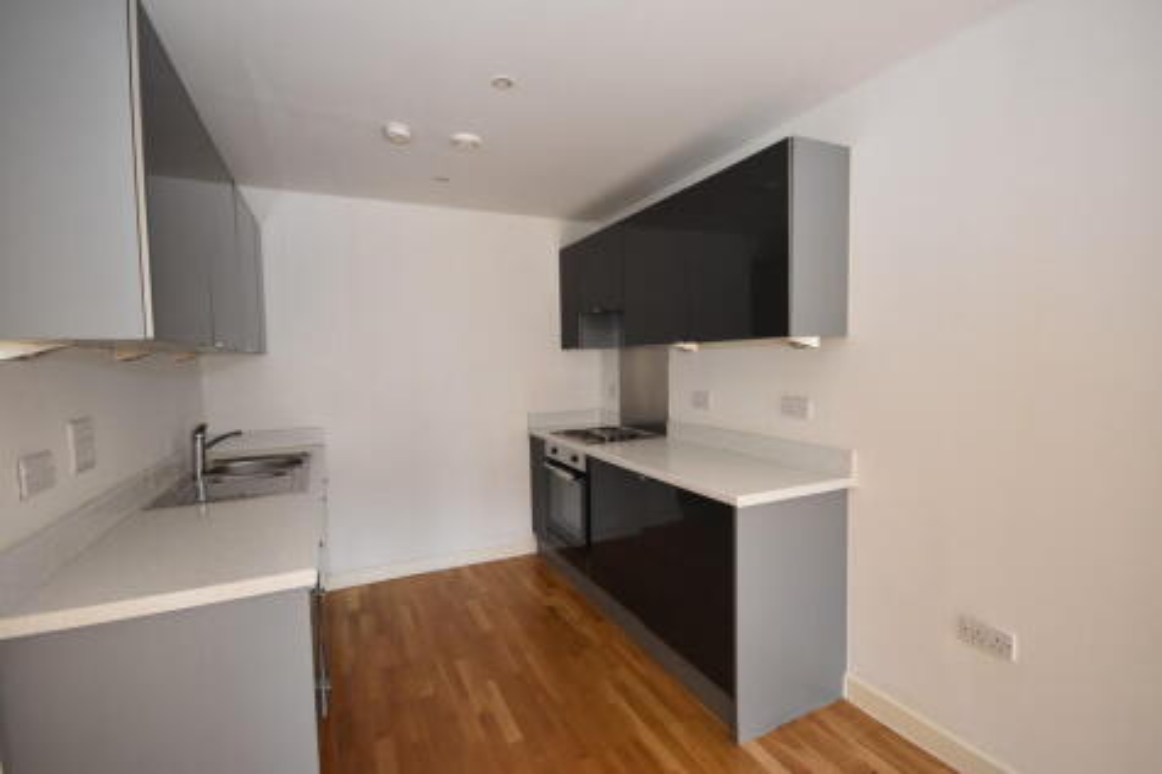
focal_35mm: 16
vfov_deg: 72.0
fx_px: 532
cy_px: 387
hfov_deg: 95.0
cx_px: 581
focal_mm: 11
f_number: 5
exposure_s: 1/200
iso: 800
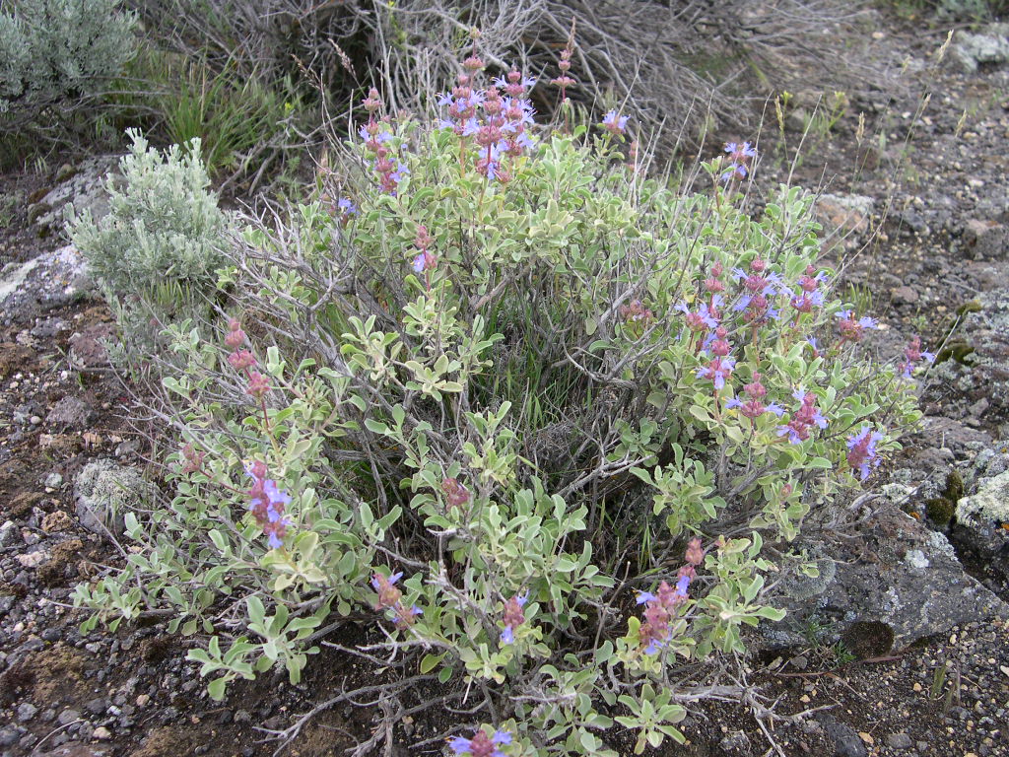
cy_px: 378
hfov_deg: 49.0
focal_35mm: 38
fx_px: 1108
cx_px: 504
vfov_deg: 37.7
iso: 100
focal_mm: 8
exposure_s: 1/377
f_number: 2.8
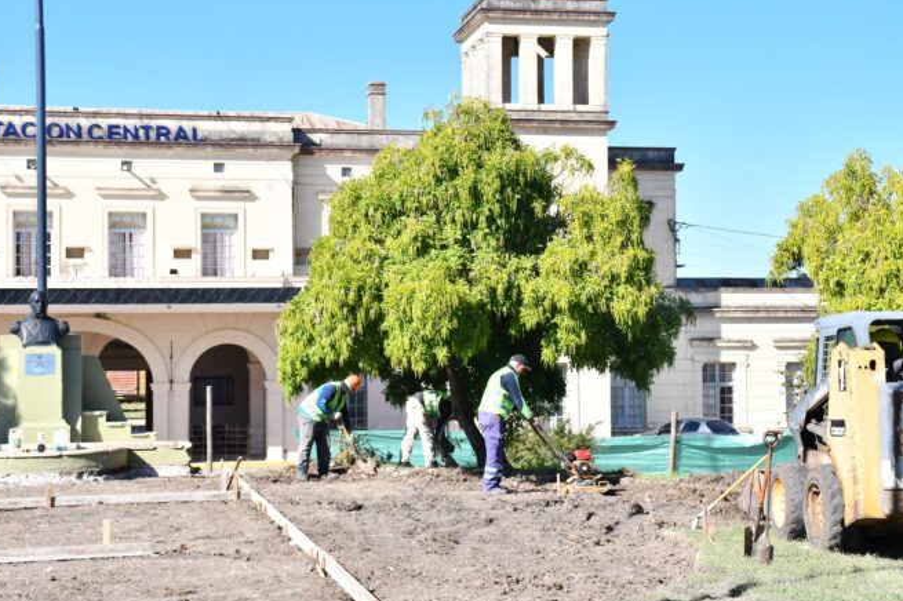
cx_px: 423
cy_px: 280
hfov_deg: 32.9
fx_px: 1529
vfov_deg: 22.2
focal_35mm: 61
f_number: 6.3
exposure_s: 1/800
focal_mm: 35
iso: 250
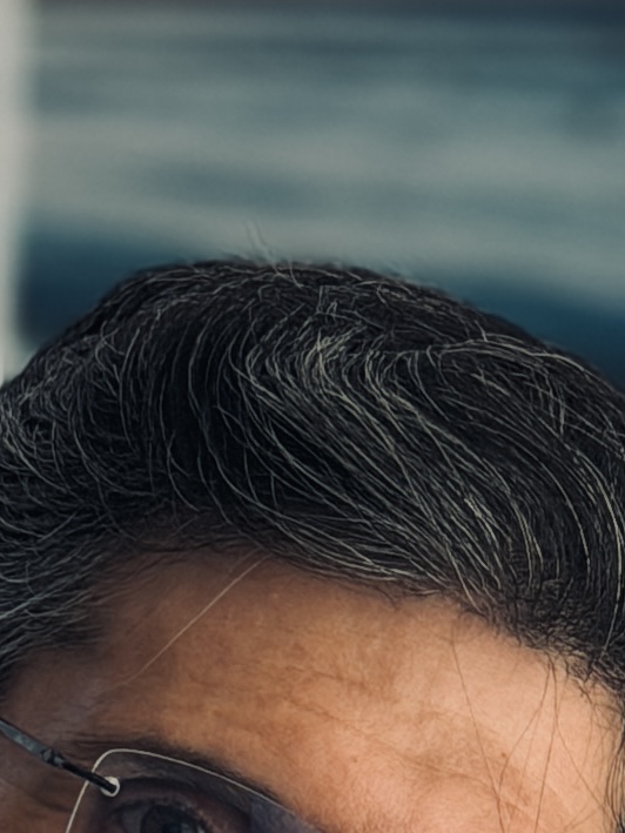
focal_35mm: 130
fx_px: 3129
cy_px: 1115
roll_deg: -2.7
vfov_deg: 14.5
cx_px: 290
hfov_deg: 11.4
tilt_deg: -11.1
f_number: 1.78
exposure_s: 1/216
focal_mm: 6.76
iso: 64
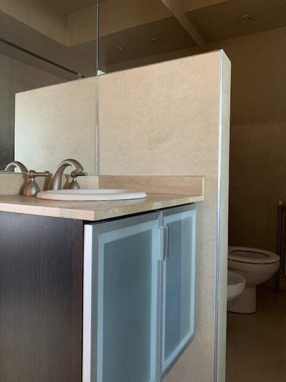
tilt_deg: -2.5
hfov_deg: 53.1
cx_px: 143
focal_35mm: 26
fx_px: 286
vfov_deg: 67.3
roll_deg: -0.9
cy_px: 191
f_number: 1.8
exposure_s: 1/40
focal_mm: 4.25
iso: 400
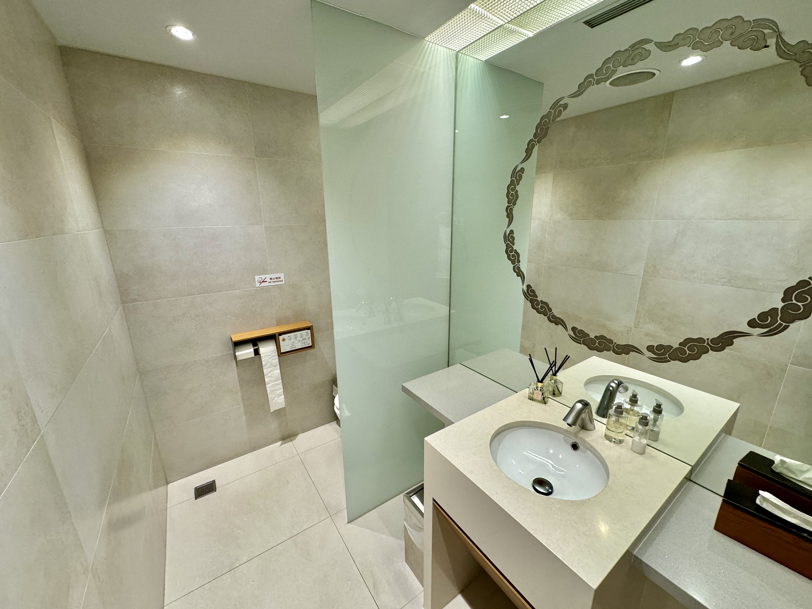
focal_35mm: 14
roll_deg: +0.2
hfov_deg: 102.1
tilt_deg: -15.8
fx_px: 328
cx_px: 406
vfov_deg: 85.7
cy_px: 304
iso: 250
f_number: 2.2
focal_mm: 2.22
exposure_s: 1/120
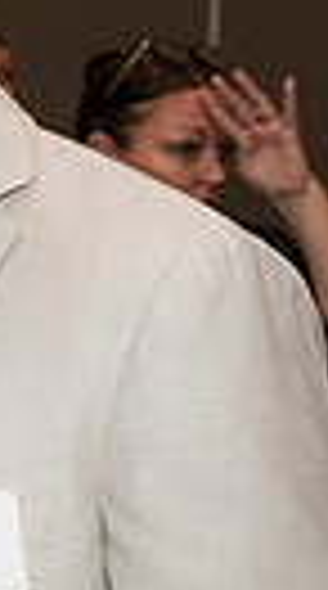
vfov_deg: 14.4
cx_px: -665
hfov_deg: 7.2
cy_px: 394
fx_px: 2320
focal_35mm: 149
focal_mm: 32
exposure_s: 1/125
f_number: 5.6
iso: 800
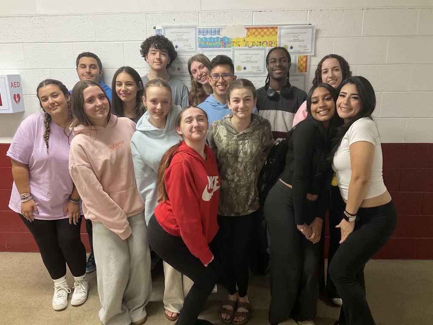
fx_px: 363
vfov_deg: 48.2
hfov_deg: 61.7
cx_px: 216
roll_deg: +0.2
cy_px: 162
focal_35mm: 29
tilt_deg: -13.6
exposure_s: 1/60
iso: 250
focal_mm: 3
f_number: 1.8
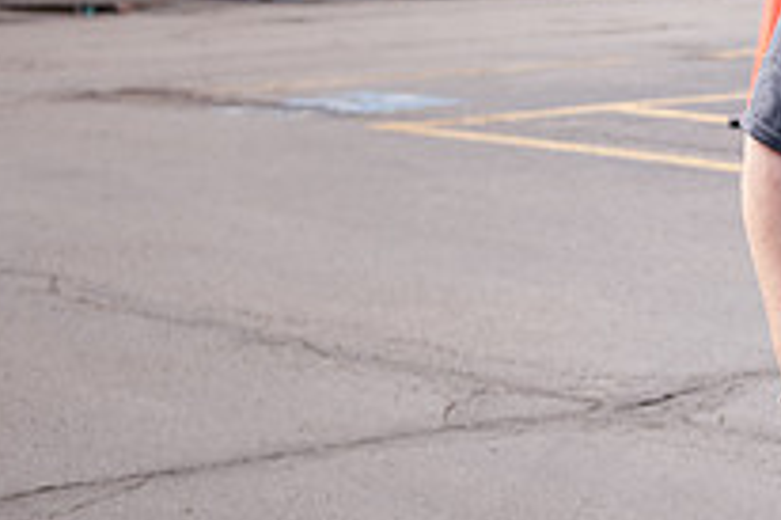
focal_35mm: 141
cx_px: 1069
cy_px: -108
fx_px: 3056
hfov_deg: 13.9
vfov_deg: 9.6
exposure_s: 1/400
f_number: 4.5
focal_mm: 50
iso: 200
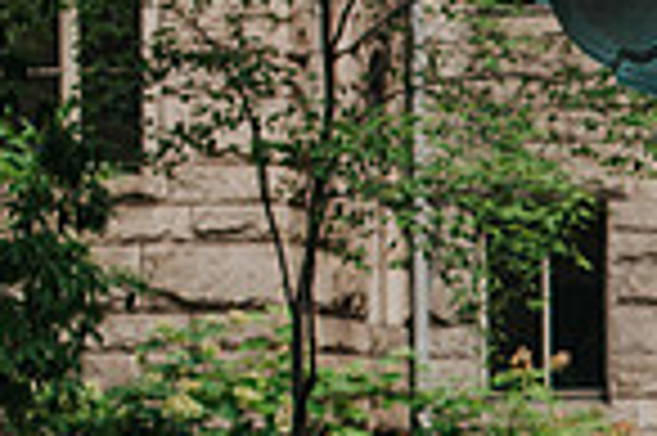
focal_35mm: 215
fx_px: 3919
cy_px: 613
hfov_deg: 9.1
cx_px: 1215
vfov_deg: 6.3
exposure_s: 1/400
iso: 280
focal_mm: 50
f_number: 4
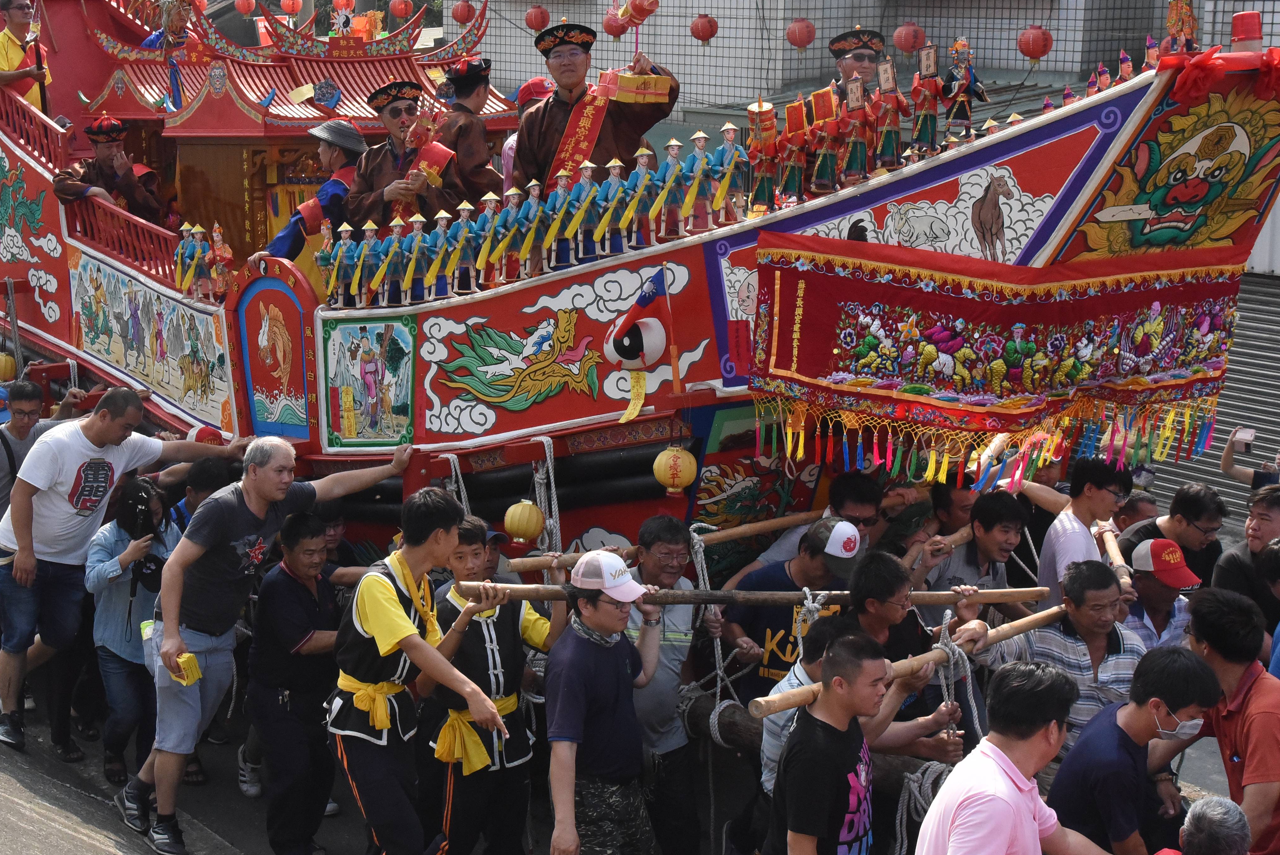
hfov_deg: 33.8
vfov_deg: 23.0
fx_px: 2098
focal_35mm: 59
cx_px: 514
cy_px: 329
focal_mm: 40
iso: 5000
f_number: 10
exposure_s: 1/4000
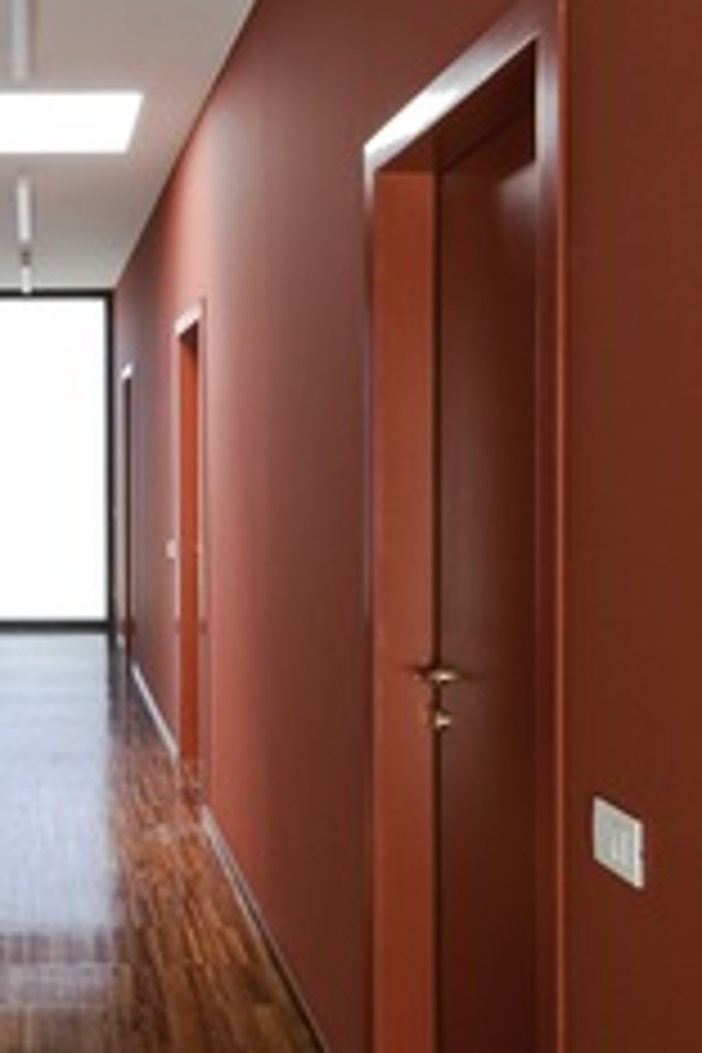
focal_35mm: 32
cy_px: 824
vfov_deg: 55.1
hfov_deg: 37.1
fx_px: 936
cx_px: 9
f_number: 11
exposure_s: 1/2.5
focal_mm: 10
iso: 200
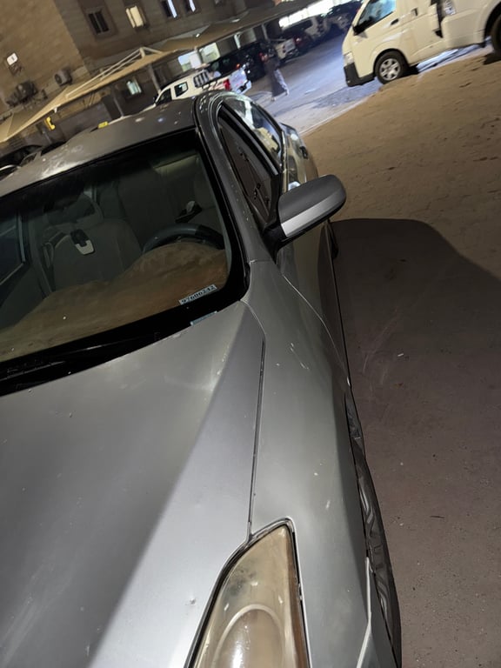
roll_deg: +24.5
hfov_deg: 56.8
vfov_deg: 71.6
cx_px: 250
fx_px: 463
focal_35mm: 24
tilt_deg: -26.6
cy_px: 334
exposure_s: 1/4
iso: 64
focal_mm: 6.76
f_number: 1.78
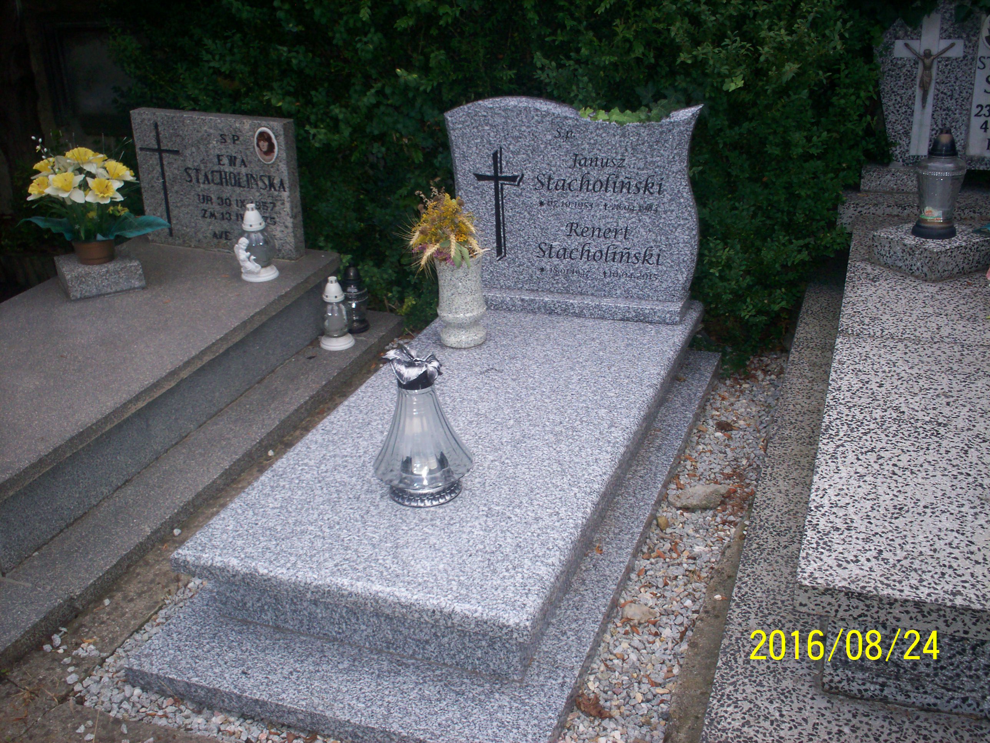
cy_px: 372
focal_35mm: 36
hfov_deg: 51.4
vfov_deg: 39.7
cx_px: 495
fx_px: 1030
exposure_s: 1/214
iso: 100
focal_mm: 6
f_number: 4.5
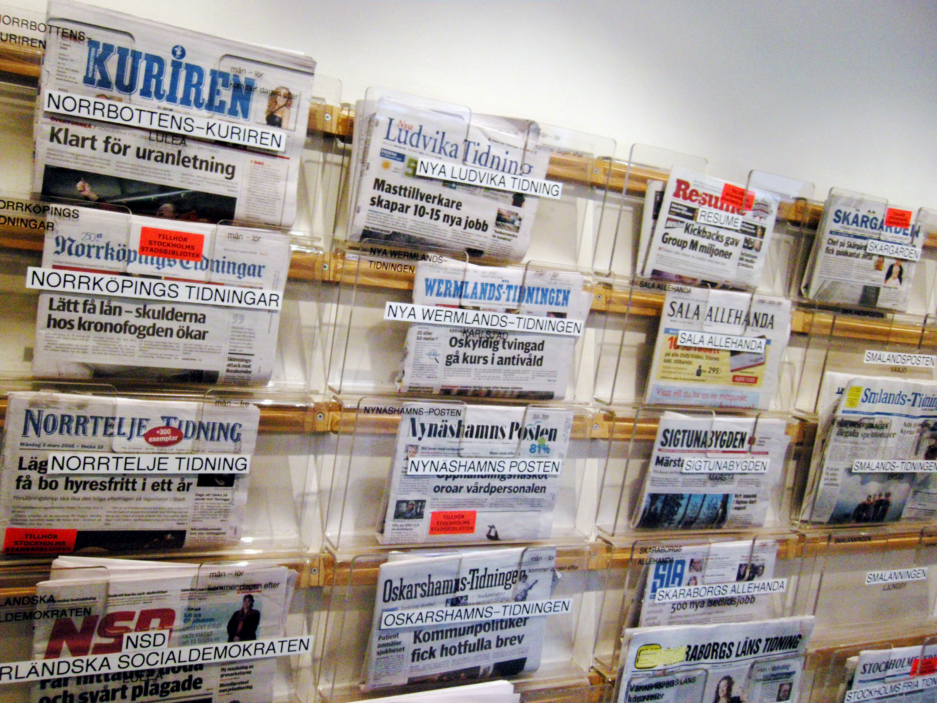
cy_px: 352
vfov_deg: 40.7
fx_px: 947
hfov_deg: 52.6
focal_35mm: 35
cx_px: 468
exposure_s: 1/81.5
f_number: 3.4
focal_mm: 7.5
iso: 400
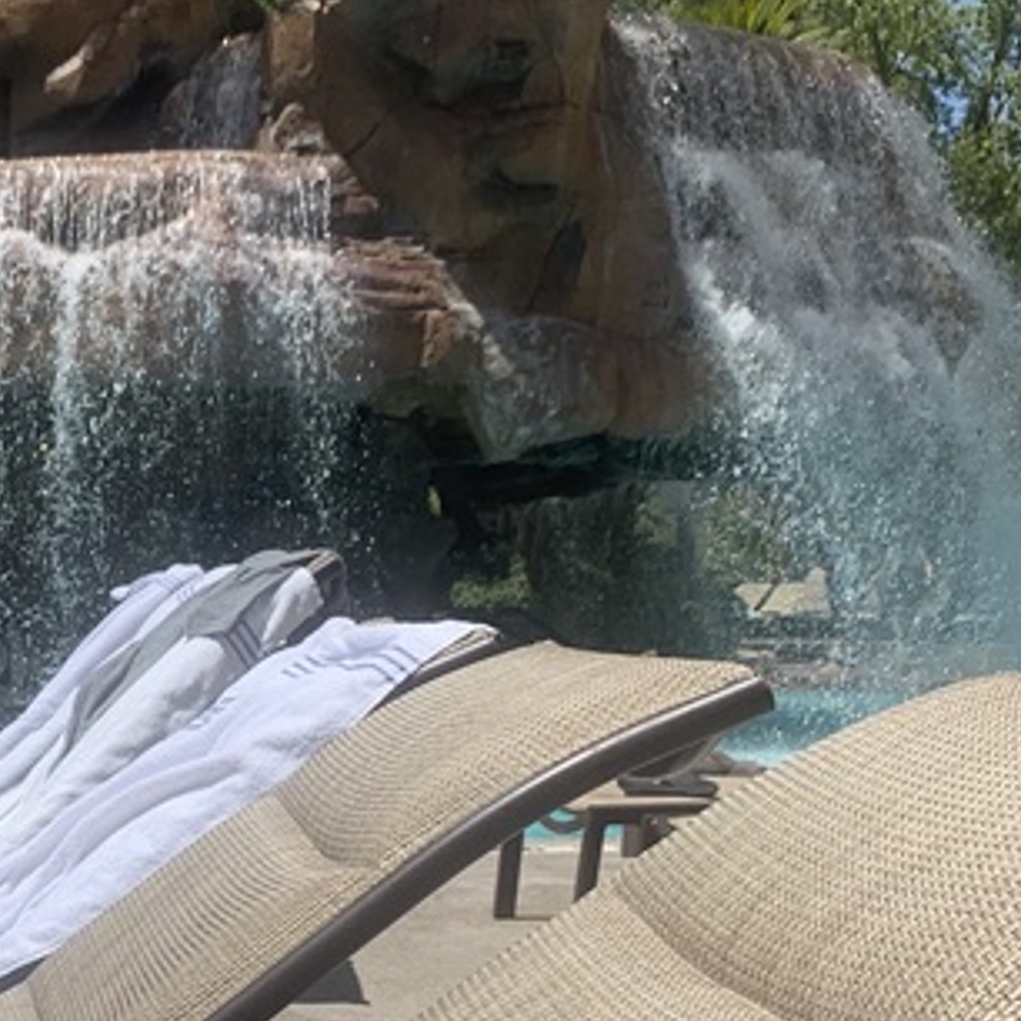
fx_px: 2303
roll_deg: +1.0
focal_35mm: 69
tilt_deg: -2.1
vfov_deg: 24.7
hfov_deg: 23.6
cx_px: -63
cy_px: 777
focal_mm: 4.25
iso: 25
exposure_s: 1/3521
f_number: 1.8
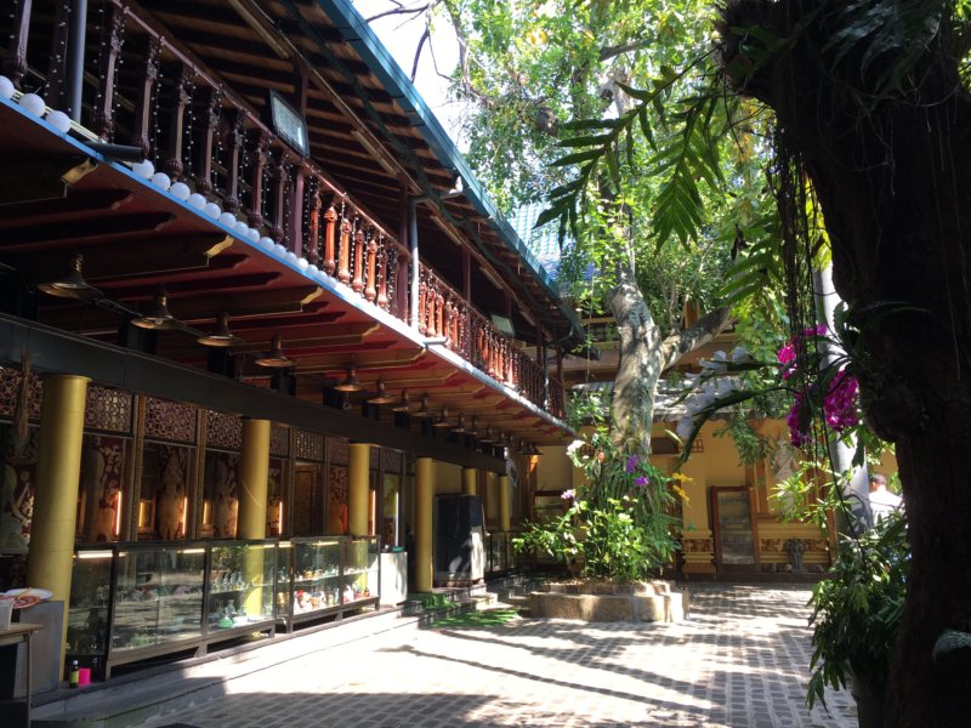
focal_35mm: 29
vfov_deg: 48.2
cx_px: 486
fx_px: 813
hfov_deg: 61.7
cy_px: 364
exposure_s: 1/103
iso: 25
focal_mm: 4.15
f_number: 2.2
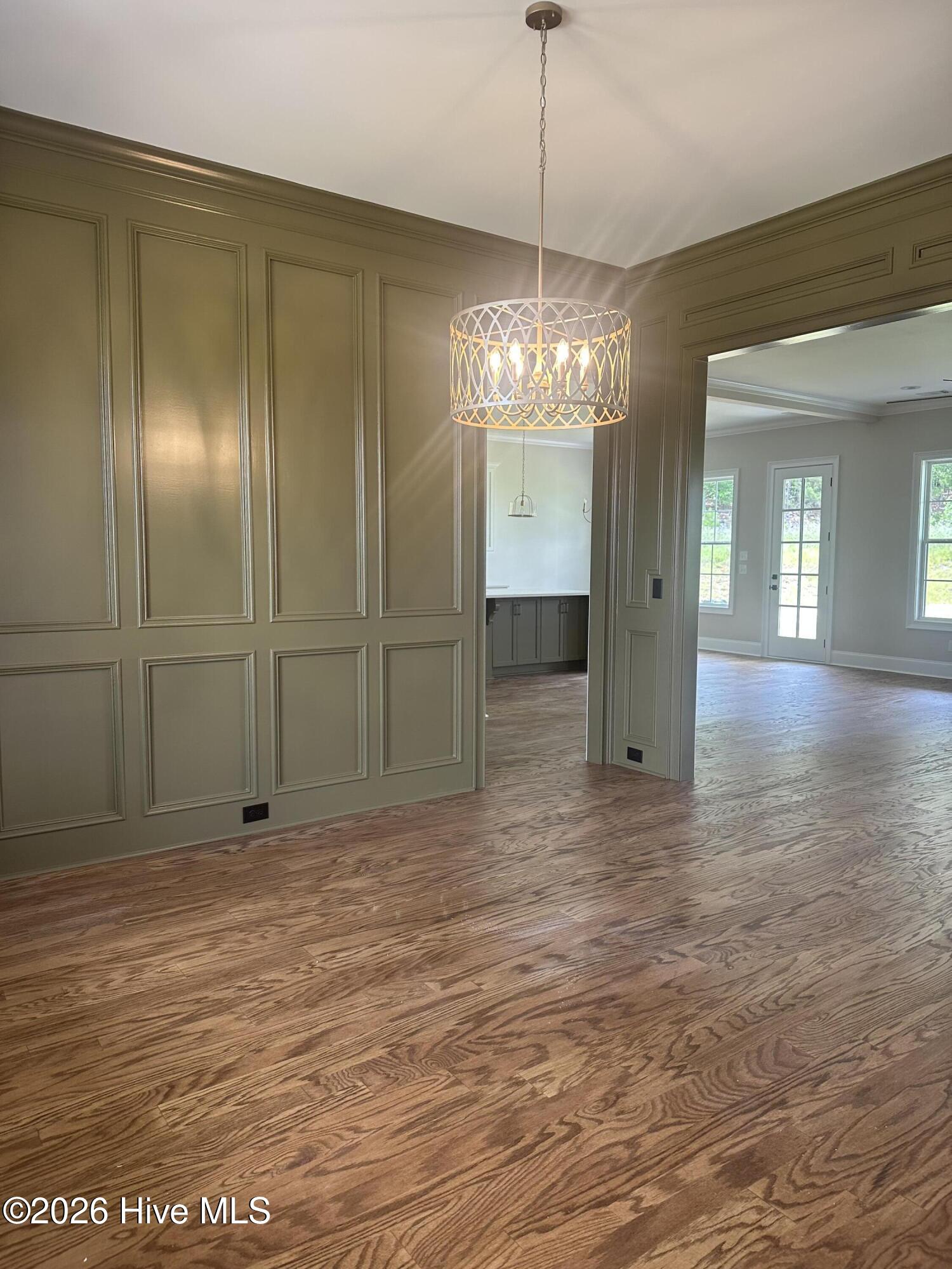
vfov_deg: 71.6
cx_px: 476
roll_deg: -0.7
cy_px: 634
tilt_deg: -3.6
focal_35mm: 24
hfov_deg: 56.8
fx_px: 880
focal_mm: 6.86
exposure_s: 1/120
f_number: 1.78
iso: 125
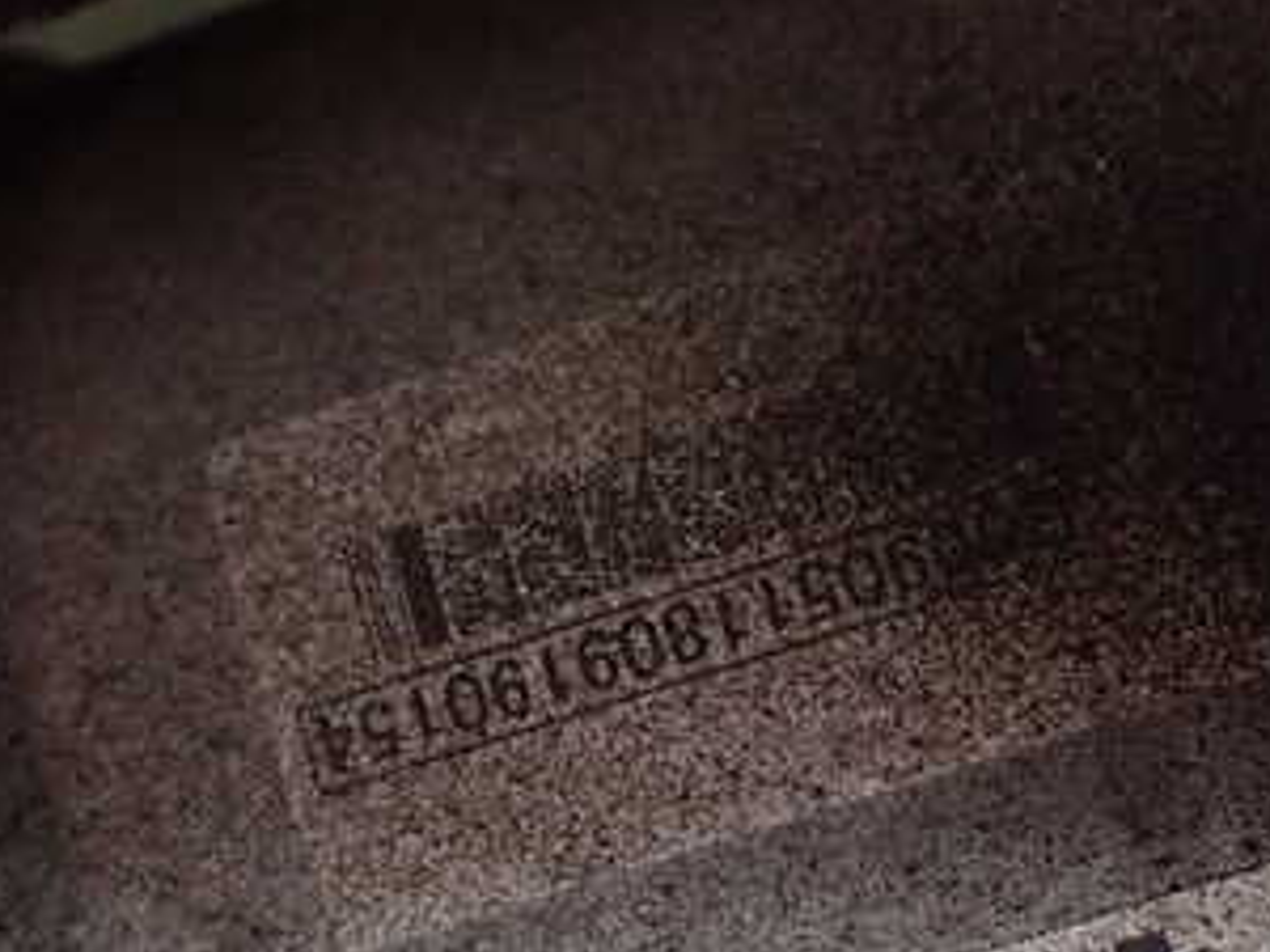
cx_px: 838
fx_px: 2201
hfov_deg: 31.9
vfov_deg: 23.8
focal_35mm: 60
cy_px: 834
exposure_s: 1/125
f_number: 2.3
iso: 640
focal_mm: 5.4
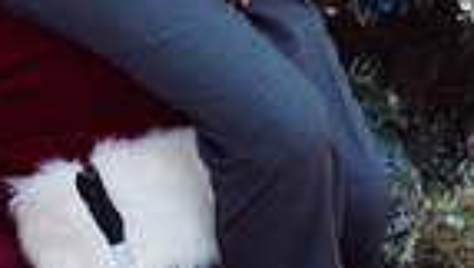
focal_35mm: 212
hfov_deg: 9.9
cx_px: -166
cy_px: -313
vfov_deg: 5.6
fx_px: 2669
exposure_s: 1/250
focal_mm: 50
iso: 125
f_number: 3.2
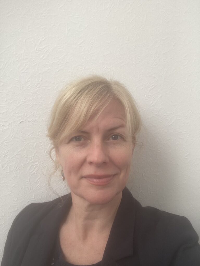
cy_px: 133
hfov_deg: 44.2
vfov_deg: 56.8
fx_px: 246
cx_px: 100
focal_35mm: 32
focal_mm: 2.87
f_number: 2.2
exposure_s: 1/121
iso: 40
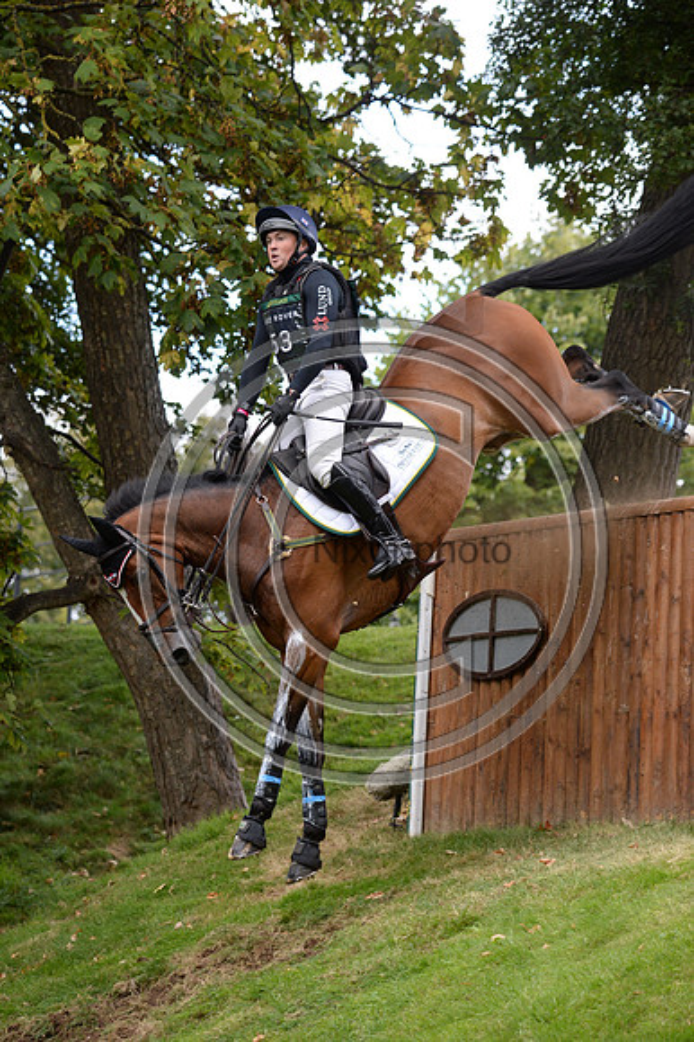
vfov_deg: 12.5
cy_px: 521
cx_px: 347
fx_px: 4777
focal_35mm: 165
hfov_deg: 8.3
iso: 1250
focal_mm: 165
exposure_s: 1/800
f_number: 5.6
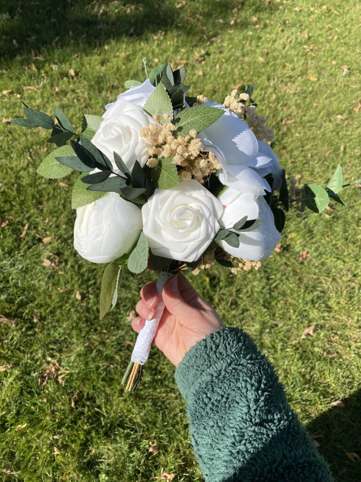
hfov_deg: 53.1
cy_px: 241
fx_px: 362
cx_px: 180
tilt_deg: -55.5
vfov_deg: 67.3
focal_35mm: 26
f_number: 1.8
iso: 32
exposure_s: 1/2967
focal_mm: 4.25
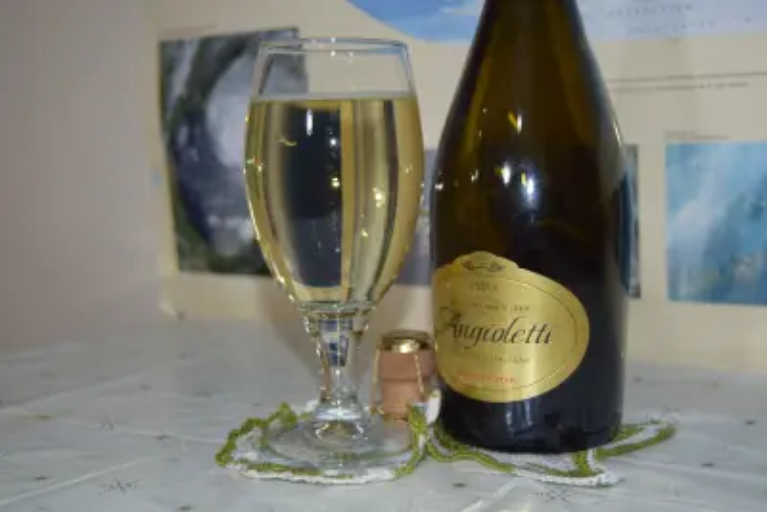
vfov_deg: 25.8
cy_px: 256
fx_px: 1119
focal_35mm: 52
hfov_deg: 37.8
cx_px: 384
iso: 360
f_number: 4.5
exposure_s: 1/60
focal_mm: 35
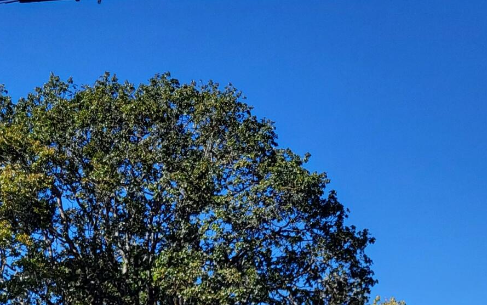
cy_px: 354
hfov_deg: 22.1
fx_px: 1235
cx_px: 370
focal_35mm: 93
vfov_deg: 13.7
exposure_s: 1/1476
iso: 40
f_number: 1.8
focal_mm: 5.4
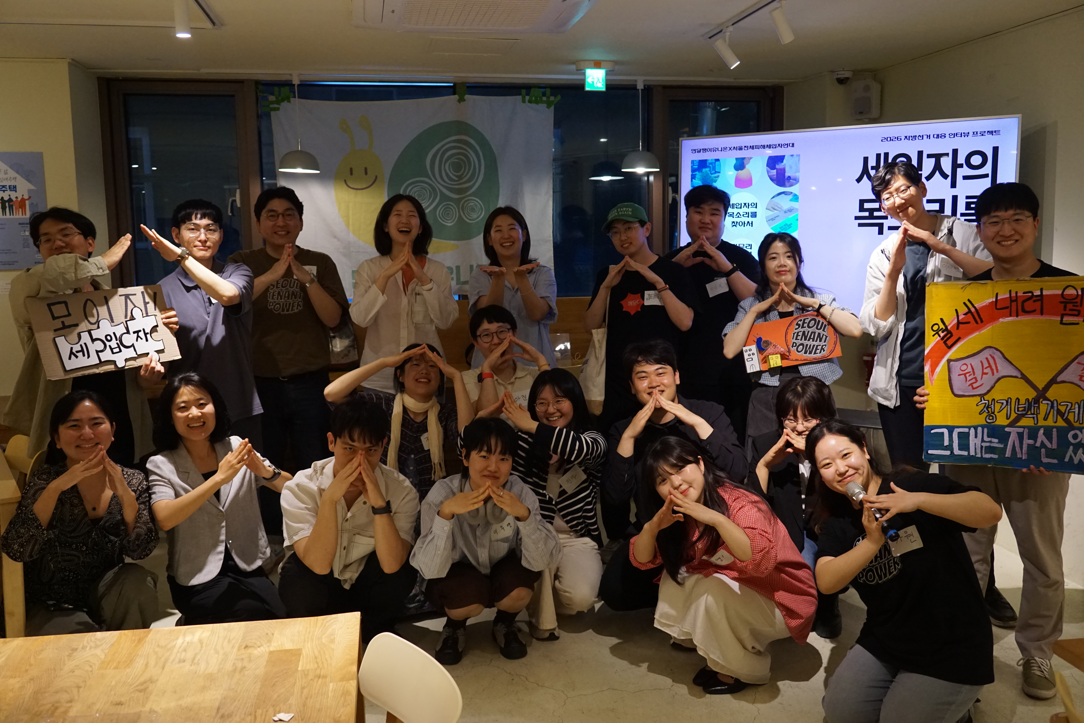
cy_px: 362
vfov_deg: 40.6
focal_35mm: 32
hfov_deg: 58.1
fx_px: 976
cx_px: 542
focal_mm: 21.6
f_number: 3.2
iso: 1600
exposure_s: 1/160
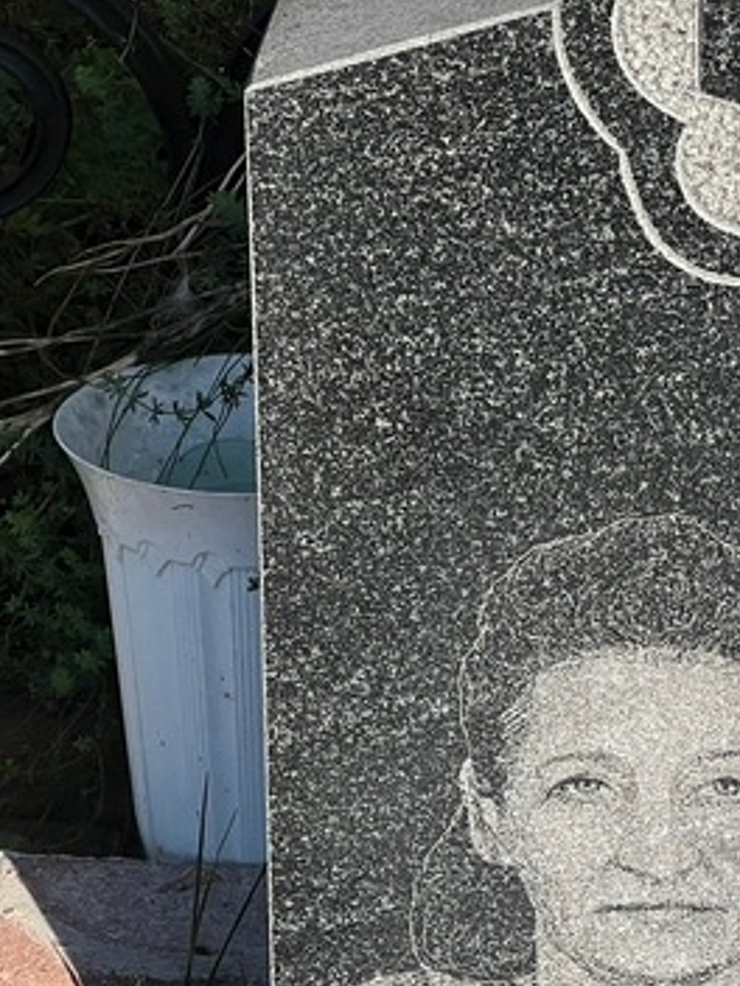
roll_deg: -2.0
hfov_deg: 8.3
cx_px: 1051
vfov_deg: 11.2
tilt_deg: -30.3
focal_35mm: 175
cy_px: 829
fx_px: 4988
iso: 32
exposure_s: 1/431
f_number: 2.8
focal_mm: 9
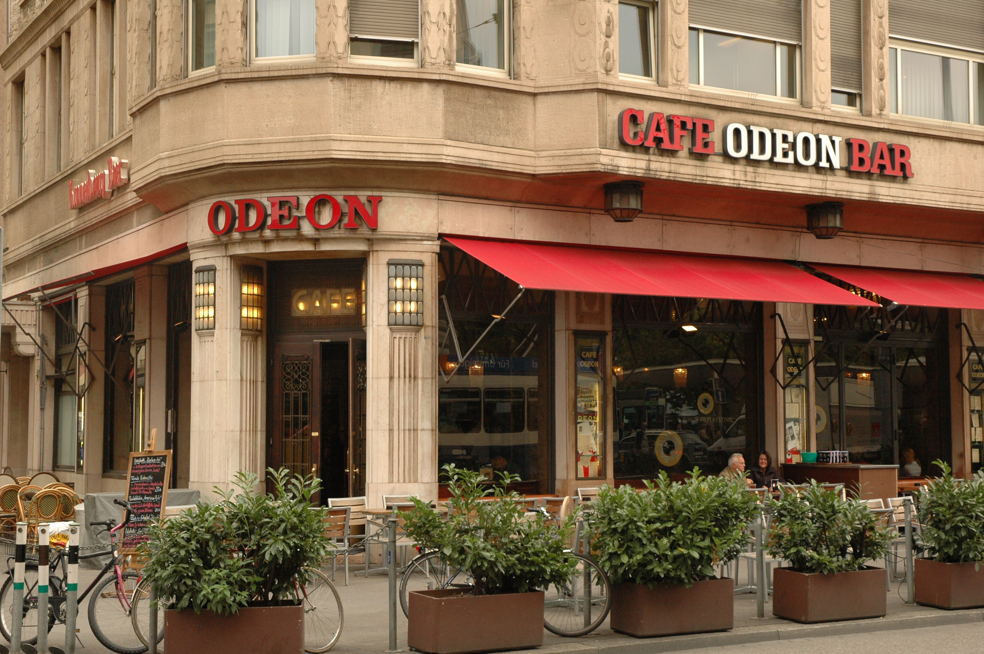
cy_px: 327
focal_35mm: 60
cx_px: 492
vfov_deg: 22.6
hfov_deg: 33.4
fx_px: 1639
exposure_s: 1/320
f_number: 6.3
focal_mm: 40
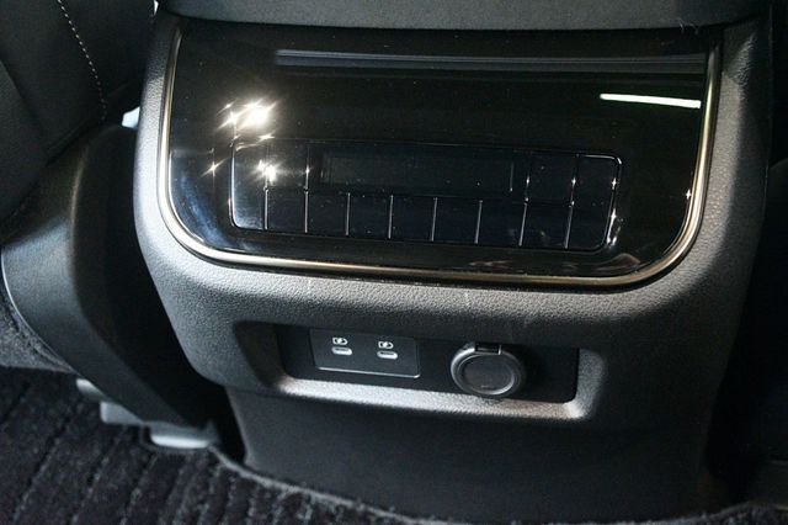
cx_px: 394
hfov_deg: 43.6
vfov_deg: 29.8
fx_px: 984
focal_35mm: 45
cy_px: 262
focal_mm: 30
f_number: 4
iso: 12800
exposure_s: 1/25
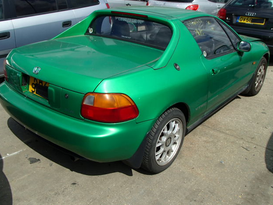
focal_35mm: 35
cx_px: 136
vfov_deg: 40.7
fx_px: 276
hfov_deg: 52.6
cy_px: 103
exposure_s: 1/100
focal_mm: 6.07
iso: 100
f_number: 13
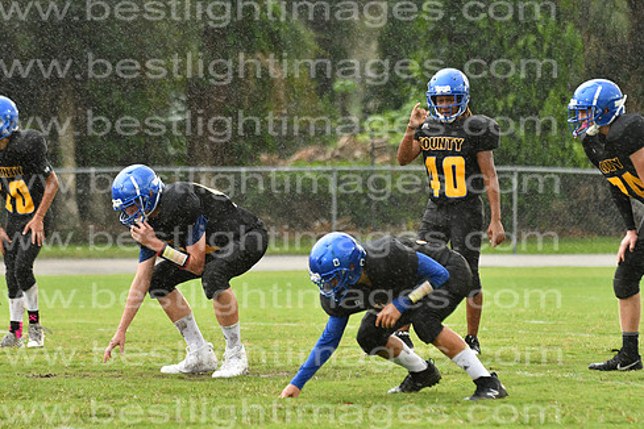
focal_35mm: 249
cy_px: 213
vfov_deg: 5.5
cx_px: 263
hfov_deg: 8.3
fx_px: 4454
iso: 1000
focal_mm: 140
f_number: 3.5
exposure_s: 1/800
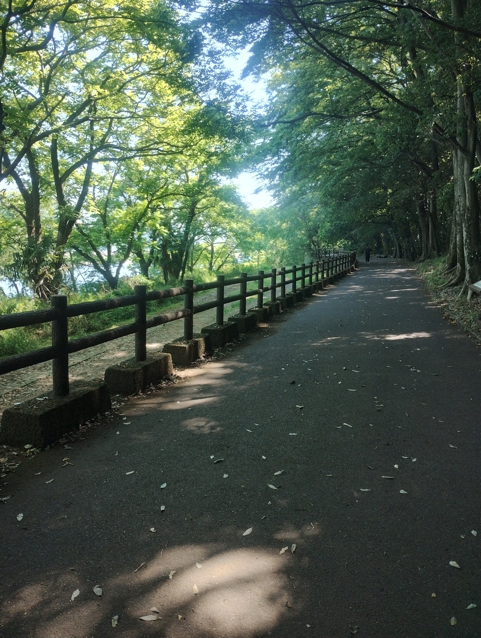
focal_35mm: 28
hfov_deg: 49.9
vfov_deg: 63.4
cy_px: 319
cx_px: 240
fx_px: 517
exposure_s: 1/120
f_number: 1.8
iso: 266
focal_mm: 4.27
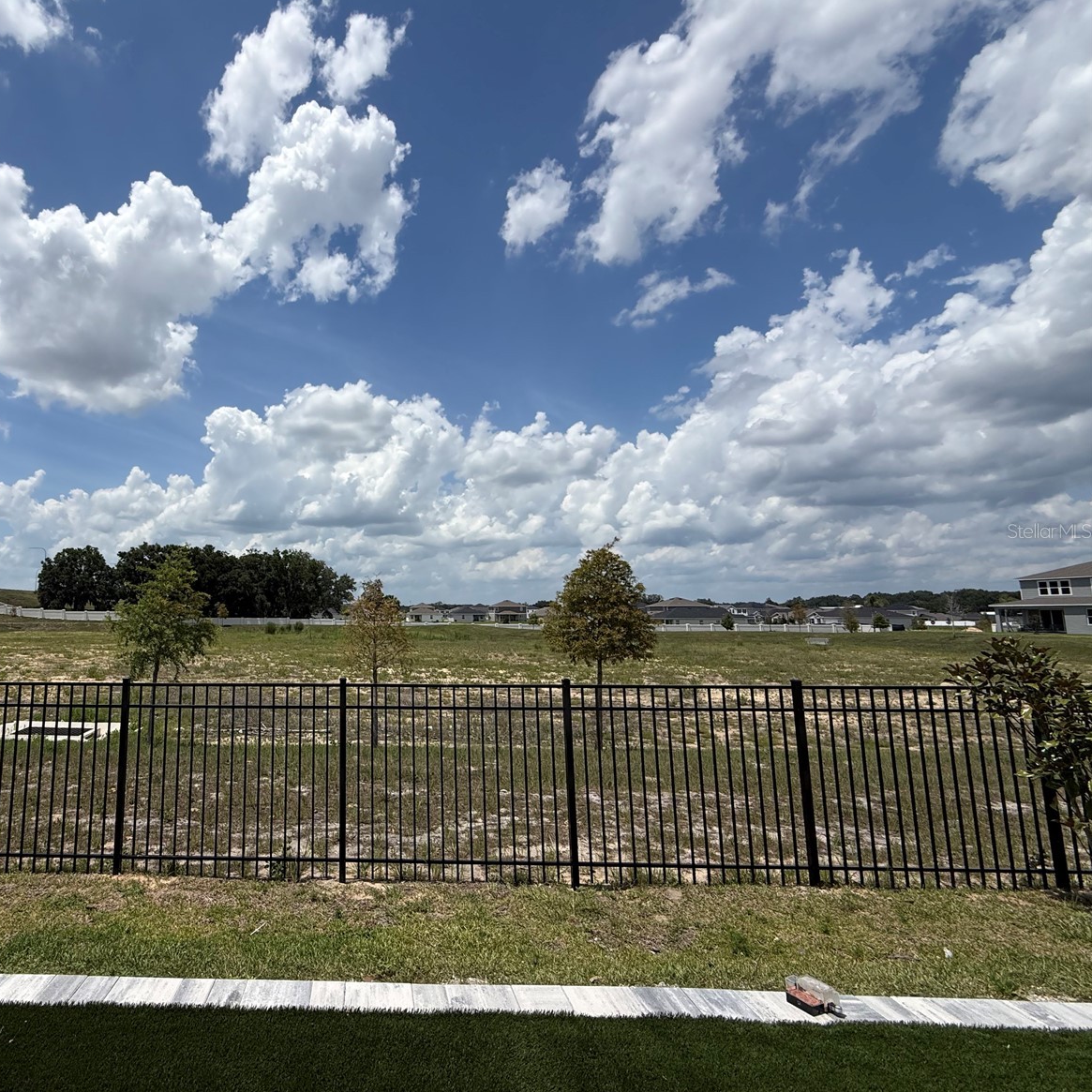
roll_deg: -0.5
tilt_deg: +7.6
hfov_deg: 80.6
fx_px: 607
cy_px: 531
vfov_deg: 83.9
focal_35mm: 17
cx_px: 346
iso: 50
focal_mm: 2.22
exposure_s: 1/5155
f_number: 2.2
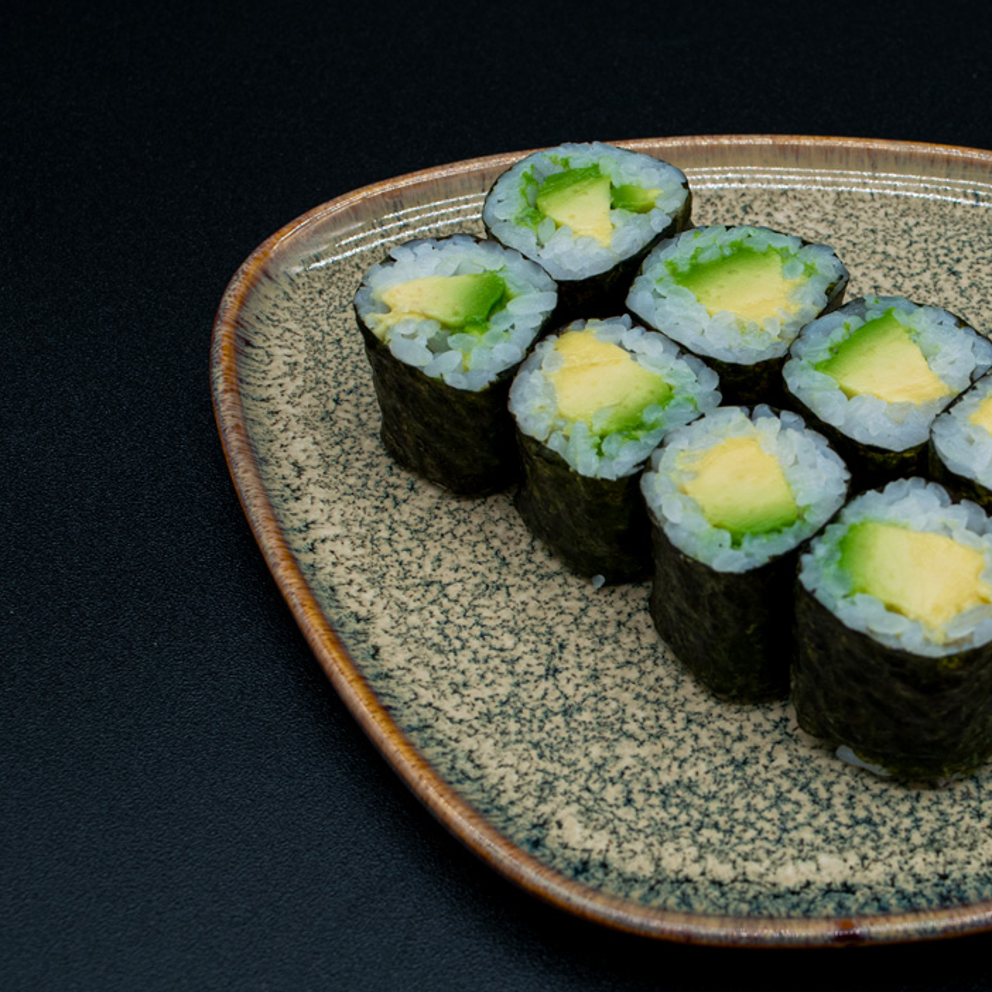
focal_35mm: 61
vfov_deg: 28.1
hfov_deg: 27.8
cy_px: 545
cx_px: 745
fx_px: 1978
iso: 100
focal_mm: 28
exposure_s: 1/60
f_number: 8
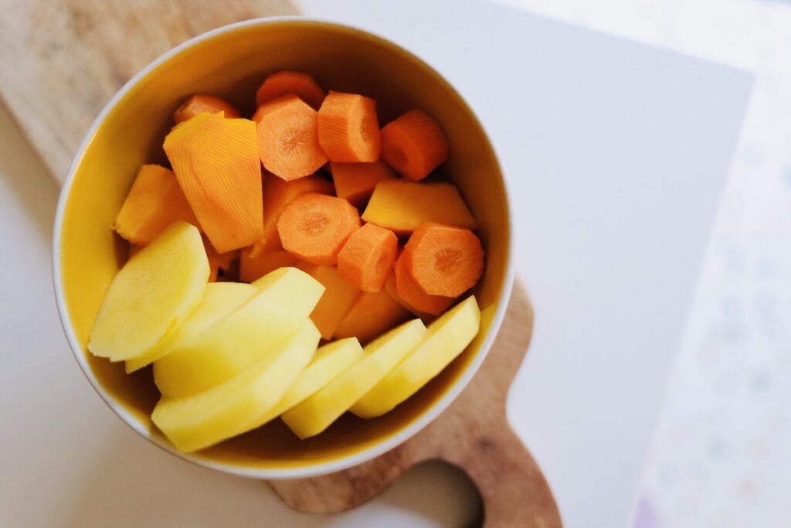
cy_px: 264
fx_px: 681
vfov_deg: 42.3
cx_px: 396
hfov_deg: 60.3
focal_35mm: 31
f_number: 3.2
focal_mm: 31
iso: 6400
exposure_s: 1/160
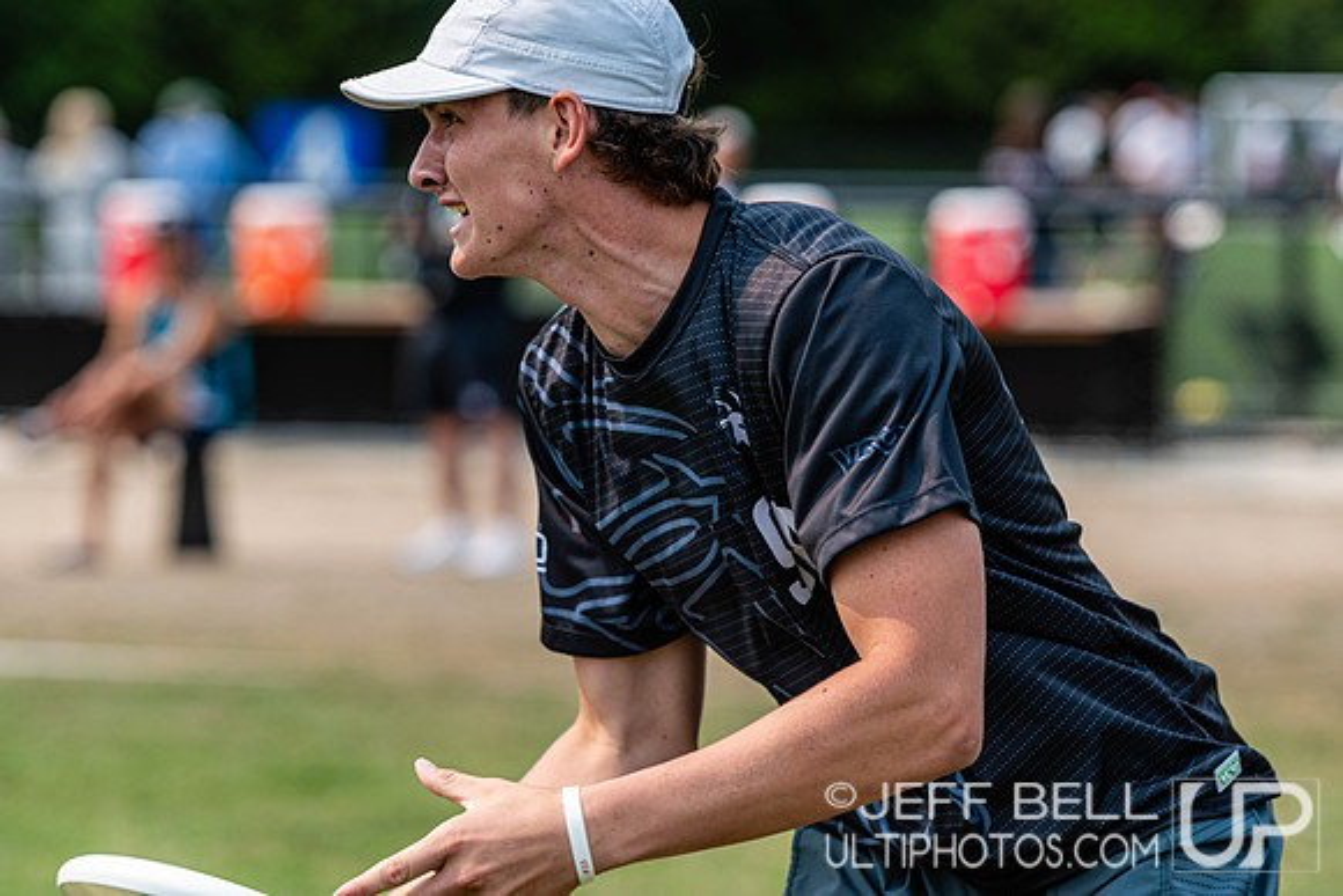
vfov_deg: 7.3
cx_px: 672
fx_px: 6996
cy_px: 448
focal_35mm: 188
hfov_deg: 11.0
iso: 110
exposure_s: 1/1250
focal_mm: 125
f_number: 3.2
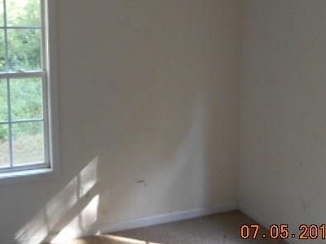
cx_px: 108
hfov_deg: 46.0
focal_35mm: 40
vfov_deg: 35.6
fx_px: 377
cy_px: 79
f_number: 3.7
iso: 250
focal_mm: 4.5
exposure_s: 1/30
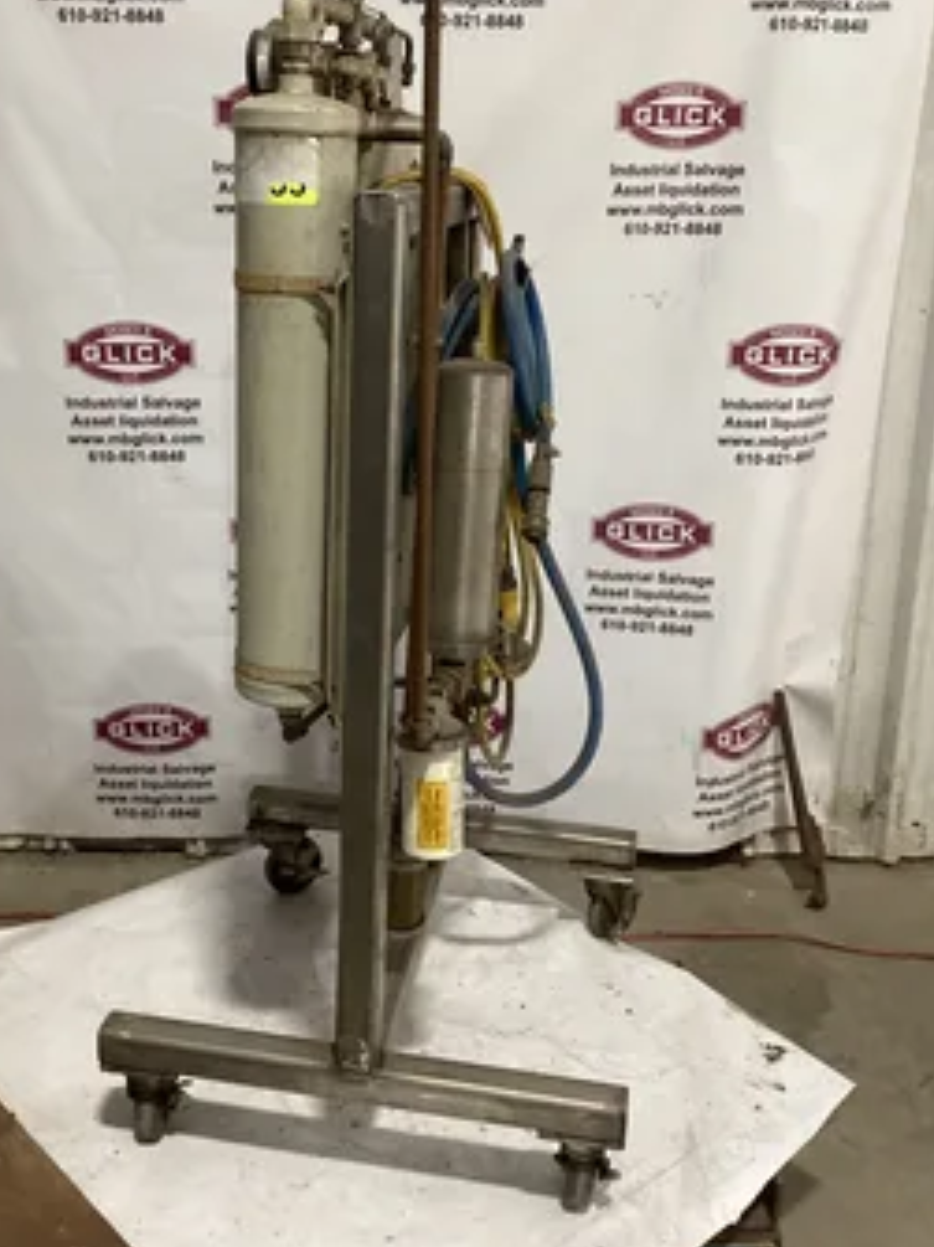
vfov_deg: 50.0
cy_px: 547
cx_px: 406
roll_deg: +0.3
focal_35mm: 37
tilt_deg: -17.4
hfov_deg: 38.6
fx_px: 1332
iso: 250
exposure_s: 1/50
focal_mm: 3.3
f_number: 2.4
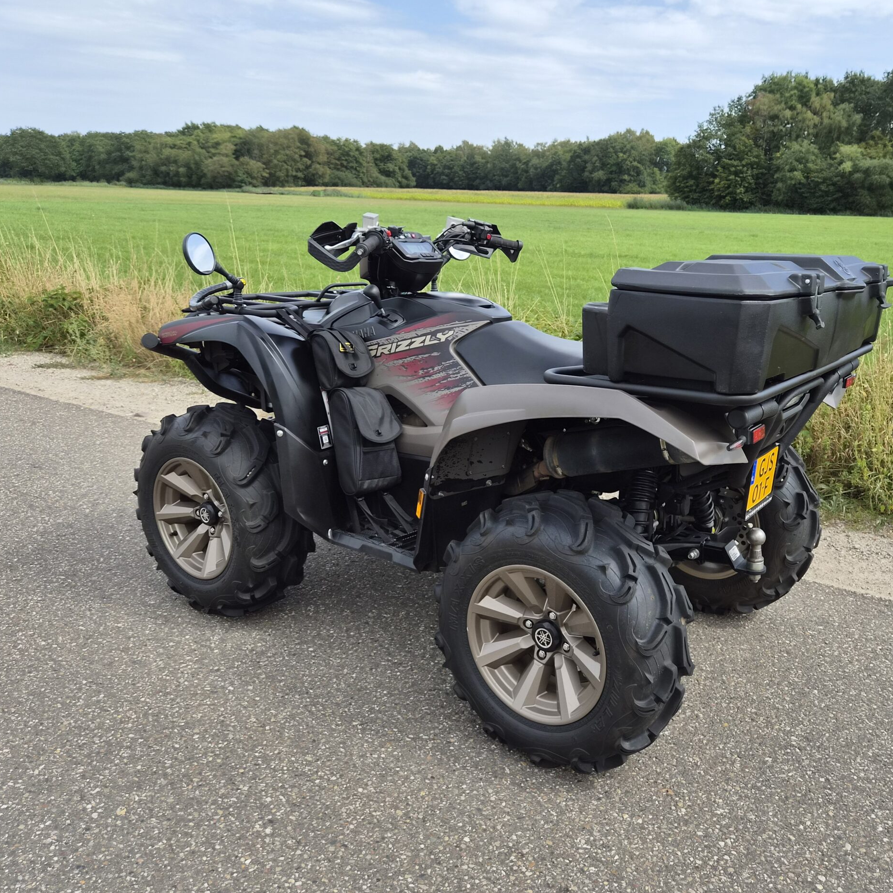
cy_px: 458
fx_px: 817
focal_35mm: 28
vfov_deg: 57.3
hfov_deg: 56.6
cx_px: 556
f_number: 1.8
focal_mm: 5.4
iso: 80
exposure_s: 1/3456
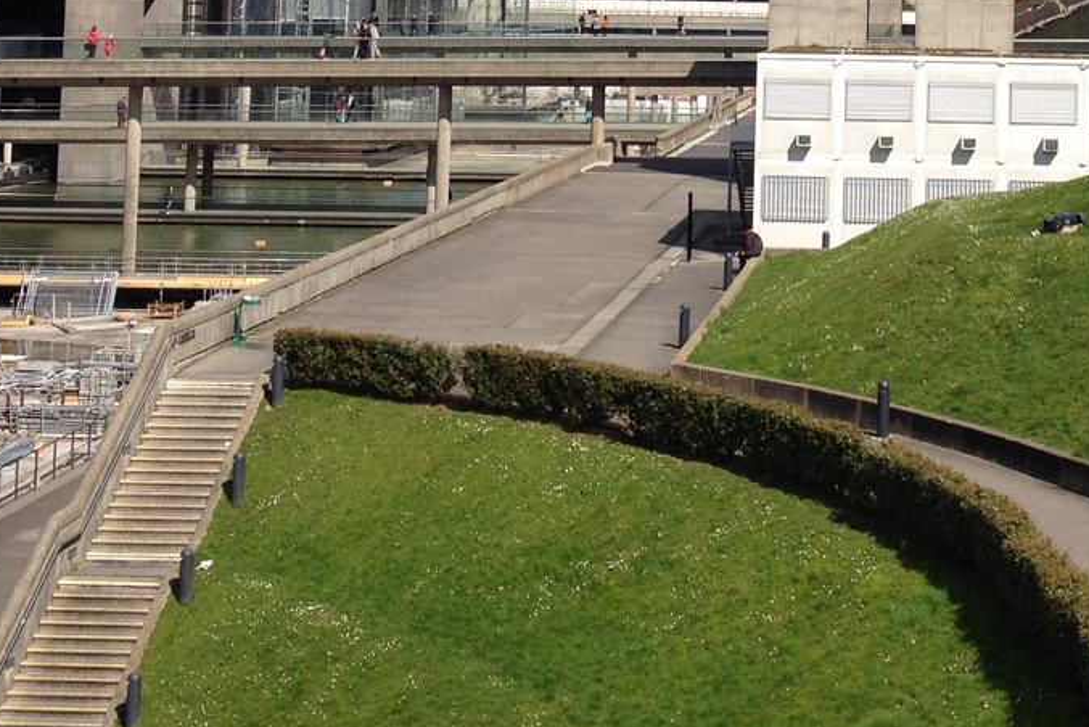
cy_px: -148
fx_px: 2602
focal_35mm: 86
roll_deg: -0.8
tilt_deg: +1.4
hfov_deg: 23.2
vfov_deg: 15.3
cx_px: 902
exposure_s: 1/2123
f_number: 2.4
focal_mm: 4.28
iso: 50
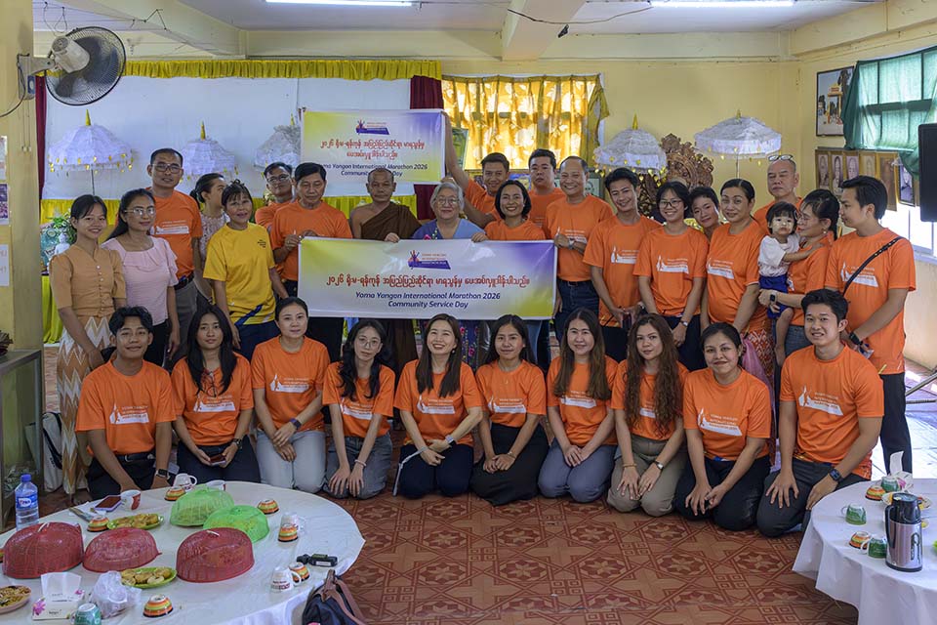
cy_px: 312
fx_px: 768
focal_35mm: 30
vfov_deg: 44.3
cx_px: 468
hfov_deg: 62.8
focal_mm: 29.5
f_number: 5.6
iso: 5600
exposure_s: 1/200
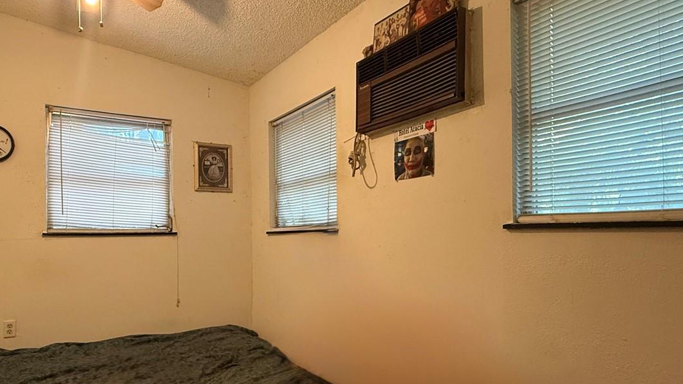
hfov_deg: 77.8
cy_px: 236
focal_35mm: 23
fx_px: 417
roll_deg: +0.7
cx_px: 273
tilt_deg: +0.2
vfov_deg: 49.1
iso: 400
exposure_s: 1/60
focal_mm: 2.22
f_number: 2.2
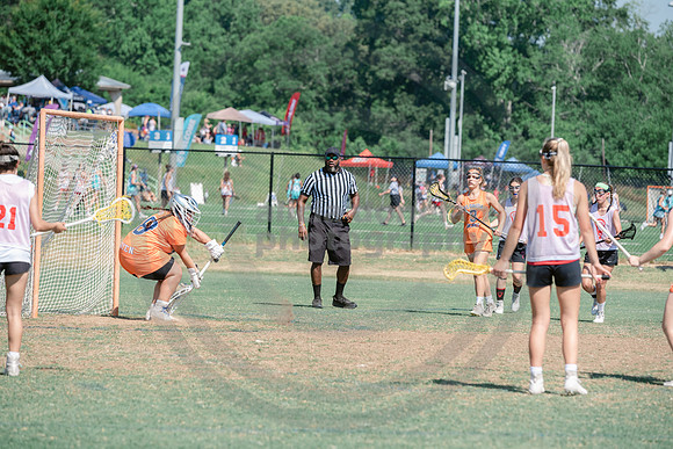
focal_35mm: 200
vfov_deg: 6.9
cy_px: 224
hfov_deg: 10.3
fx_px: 3740
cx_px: 336
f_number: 5.6
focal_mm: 200
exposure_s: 1/2000
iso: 400
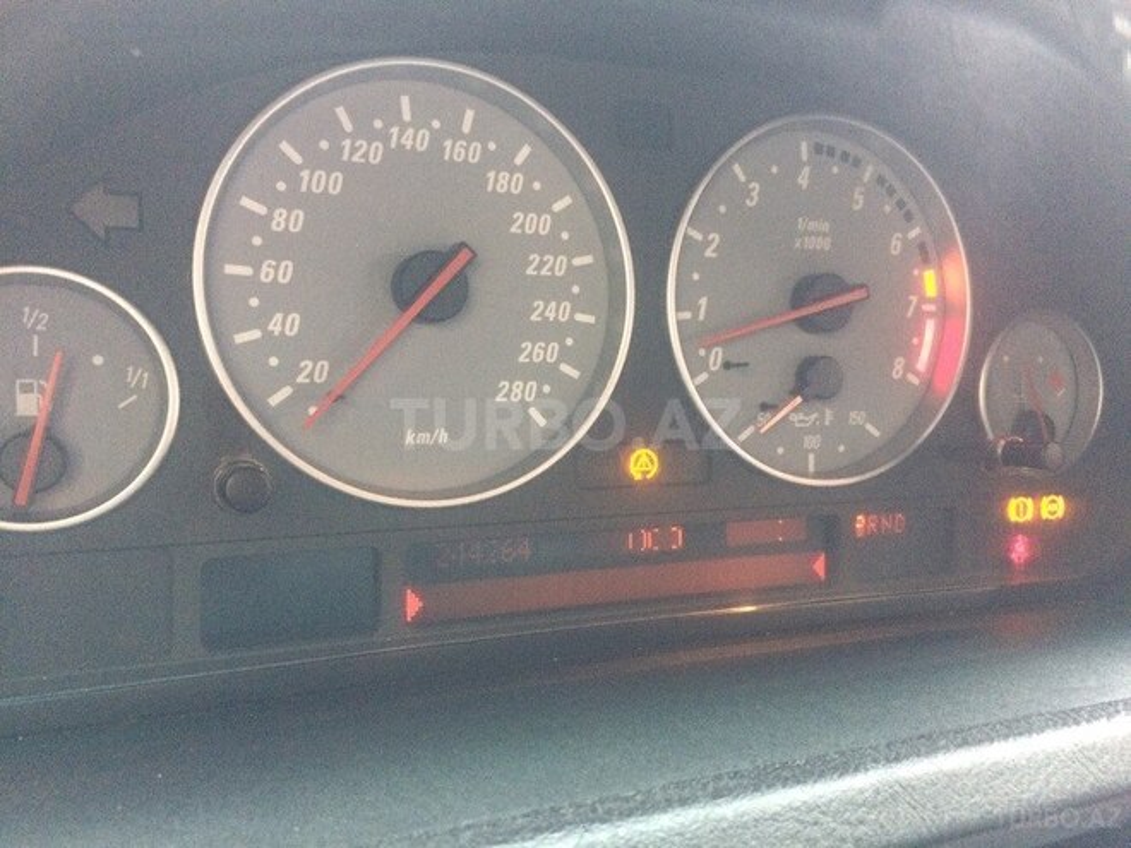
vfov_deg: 48.2
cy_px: 424
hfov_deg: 61.7
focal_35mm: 29
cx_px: 566
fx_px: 948
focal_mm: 4.15
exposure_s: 1/20
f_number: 2.2
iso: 320
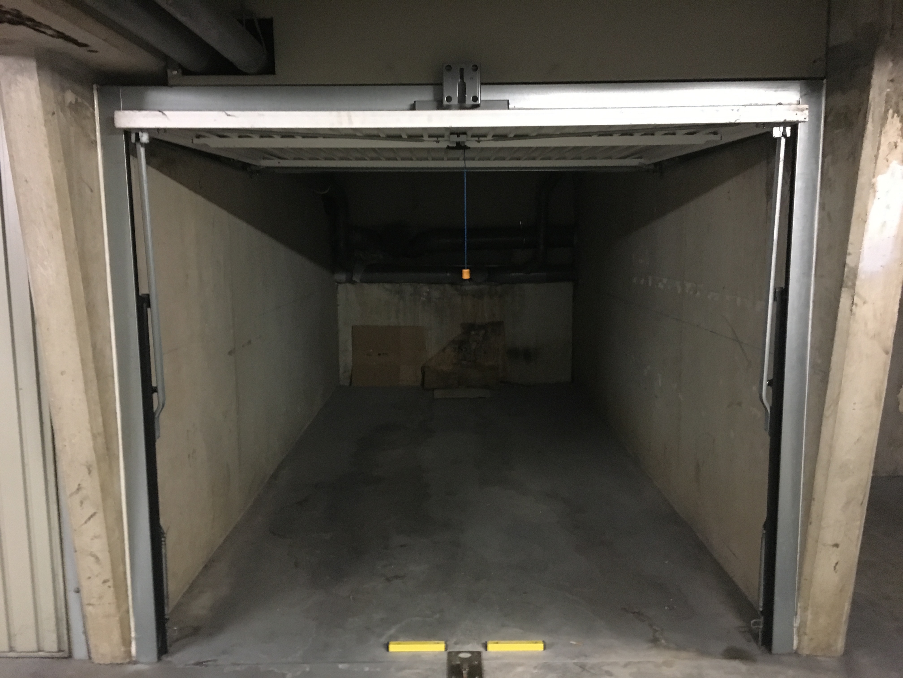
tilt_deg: -9.3
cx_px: 452
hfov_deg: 61.7
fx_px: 756
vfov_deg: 48.2
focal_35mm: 29
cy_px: 339
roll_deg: -0.1
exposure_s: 1/17
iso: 400
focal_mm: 4.15
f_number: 2.2
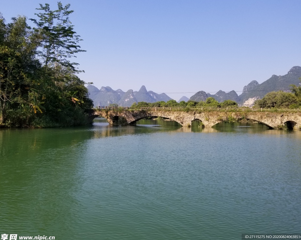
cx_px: 152
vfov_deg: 51.5
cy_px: 119
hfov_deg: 62.2
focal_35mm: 28
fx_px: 249
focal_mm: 4.25
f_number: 1.7
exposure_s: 1/1740
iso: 50
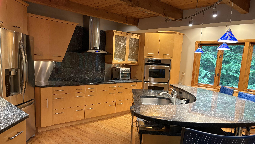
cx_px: 126
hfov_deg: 66.1
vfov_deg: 39.9
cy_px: 89
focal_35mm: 29
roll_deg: -2.3
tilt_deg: -8.3
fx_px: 196
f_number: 1.6
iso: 320
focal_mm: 5.96
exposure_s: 1/60
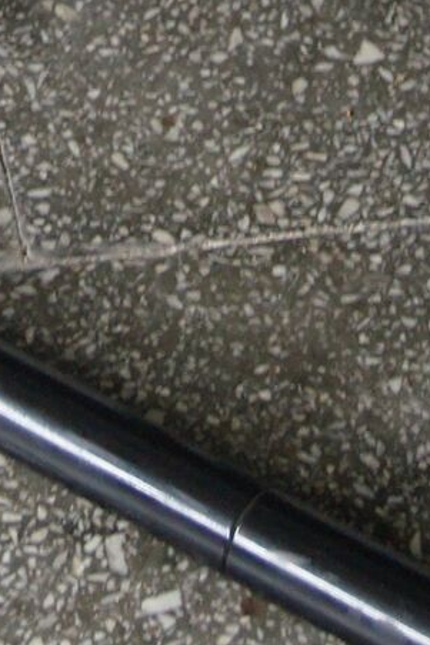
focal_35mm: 232
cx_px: -164
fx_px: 4163
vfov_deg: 8.4
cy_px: -676
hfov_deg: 5.9
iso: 400
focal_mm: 35
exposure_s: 1/40
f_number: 5.6
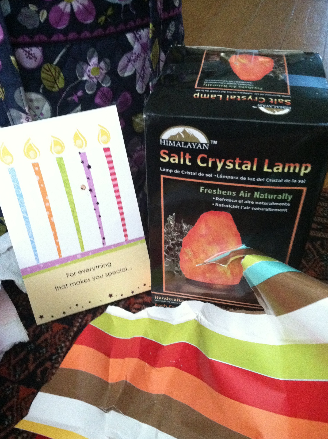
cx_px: 162
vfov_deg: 51.4
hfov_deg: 39.6
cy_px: 223
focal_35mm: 36
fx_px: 456
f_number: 2.8
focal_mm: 3.85
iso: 640
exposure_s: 1/17
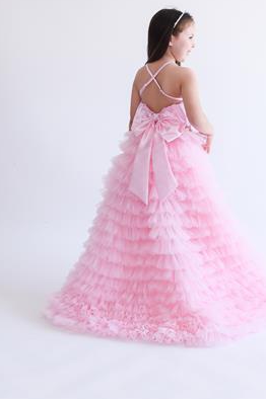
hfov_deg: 25.9
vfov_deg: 37.5
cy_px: 111
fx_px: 577
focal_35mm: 52
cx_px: 161
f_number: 8
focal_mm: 35
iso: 640
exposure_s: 1/125
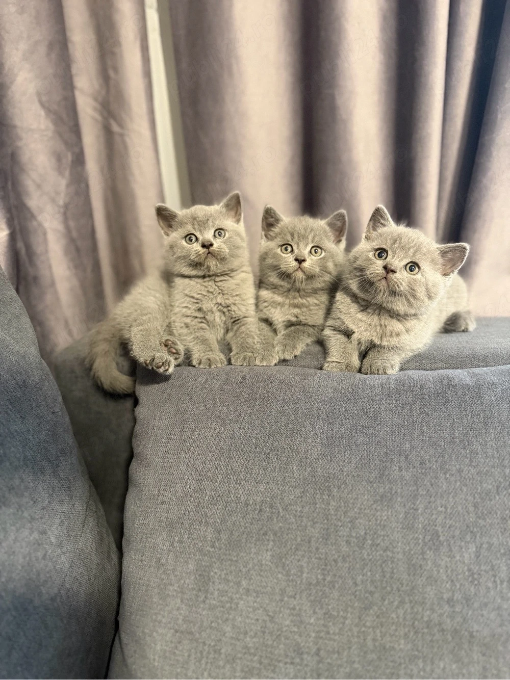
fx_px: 472
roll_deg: +3.3
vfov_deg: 71.6
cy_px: 340
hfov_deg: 56.8
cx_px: 255
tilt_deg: -18.1
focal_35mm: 24
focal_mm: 6.76
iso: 800
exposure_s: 1/47
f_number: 1.78
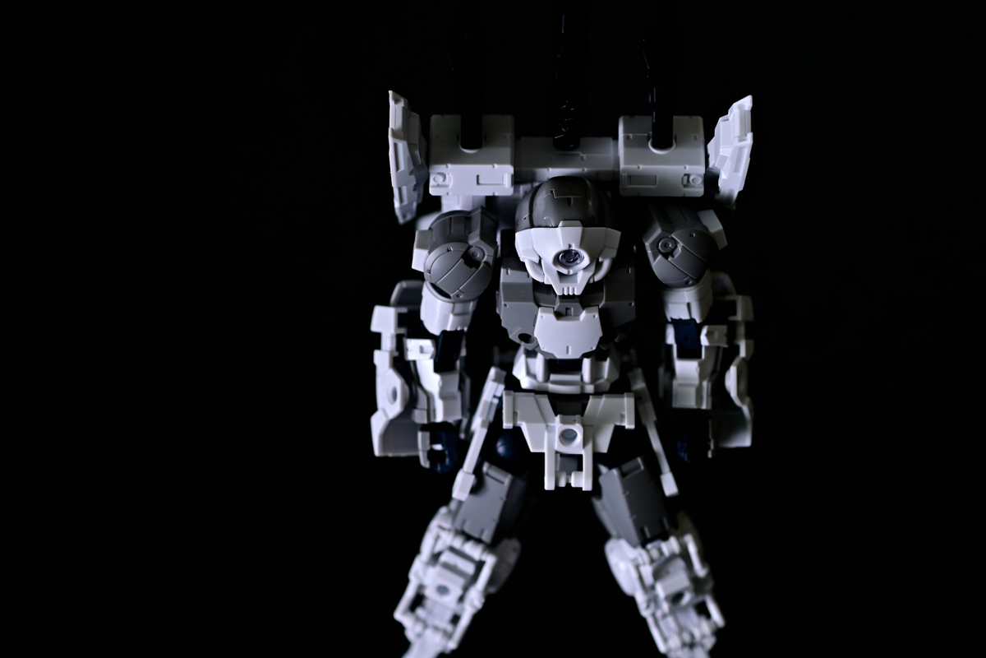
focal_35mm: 90
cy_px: 329
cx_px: 493
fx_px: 2465
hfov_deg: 22.6
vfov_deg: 15.2
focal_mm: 60
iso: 100
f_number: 6.3
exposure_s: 1.3
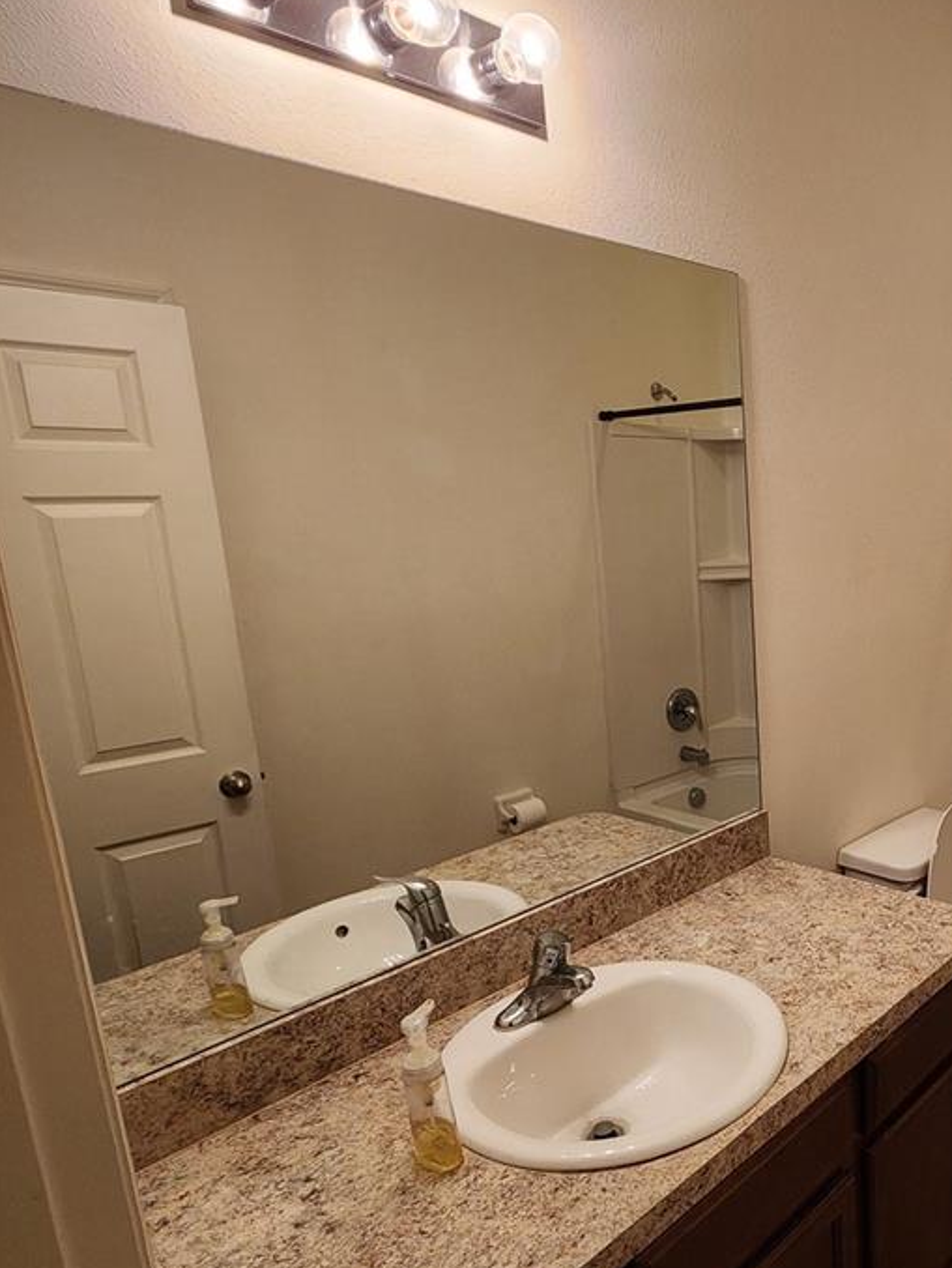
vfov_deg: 73.6
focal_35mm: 23
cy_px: 713
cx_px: 834
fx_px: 843
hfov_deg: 52.7
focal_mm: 2.2
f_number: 2.2
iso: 320
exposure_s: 1/60
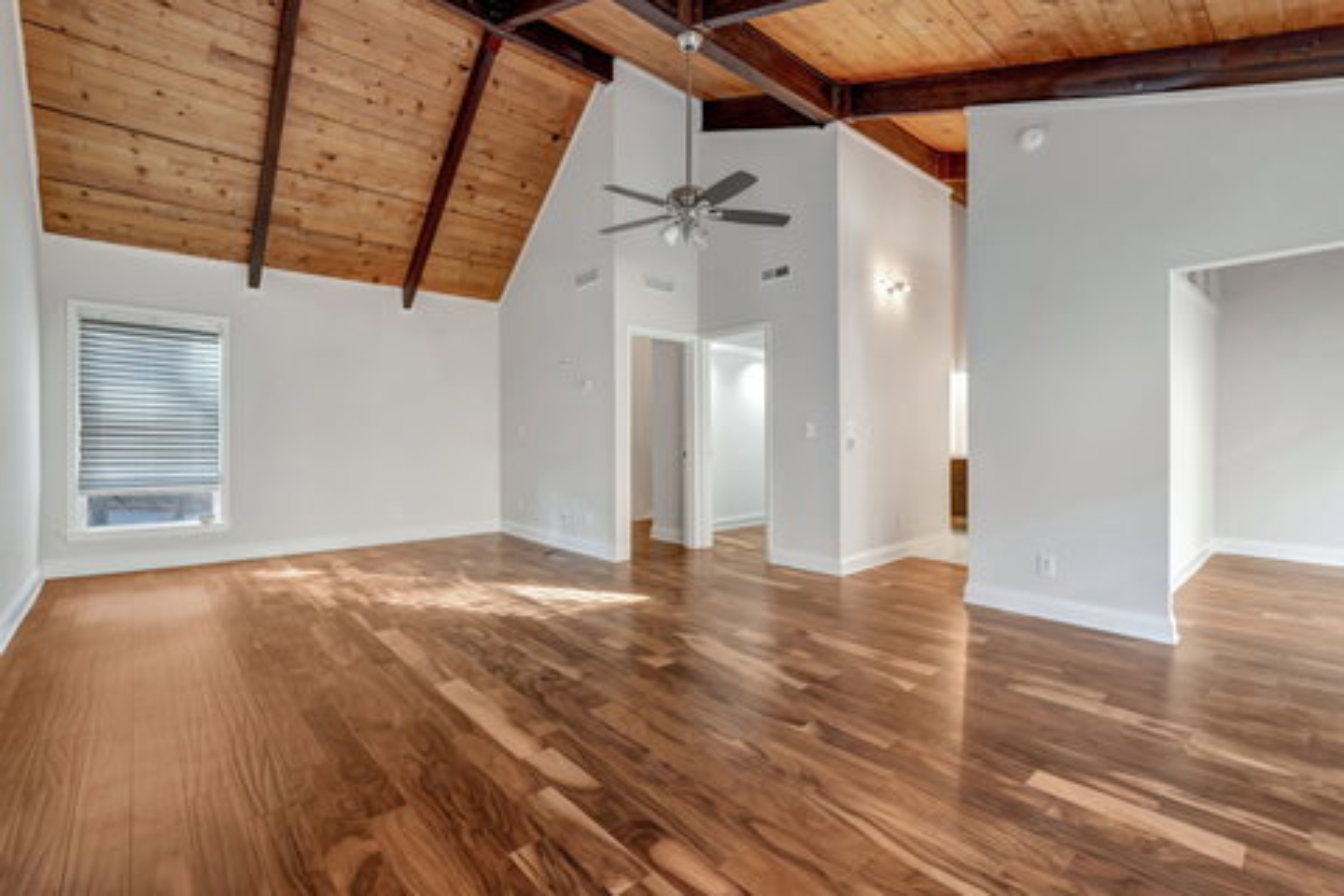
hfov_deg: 100.4
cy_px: 448
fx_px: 560
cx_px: 672
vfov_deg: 77.3
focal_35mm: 15
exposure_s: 1
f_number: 8
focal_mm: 10
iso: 200
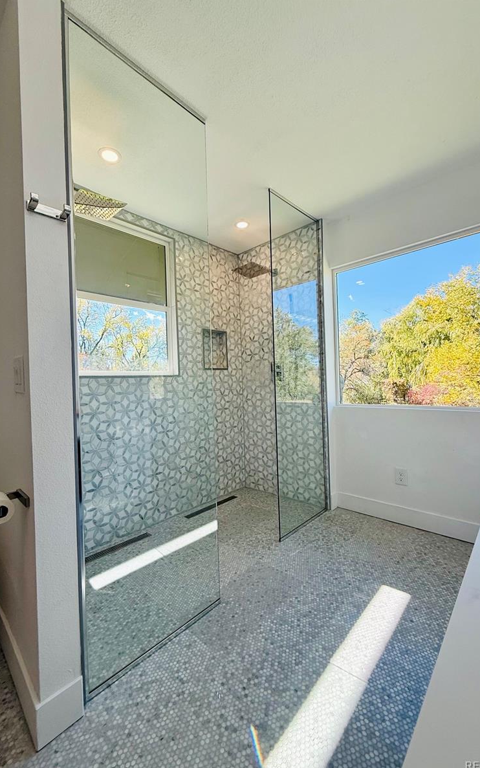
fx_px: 314
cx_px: 232
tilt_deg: +0.1
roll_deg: +1.6
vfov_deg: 101.5
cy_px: 386
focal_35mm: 15
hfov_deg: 74.8
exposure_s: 1/289
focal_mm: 2.22
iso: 64
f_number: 2.2
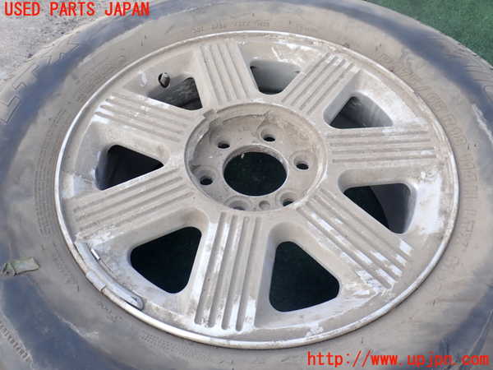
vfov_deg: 46.8
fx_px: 427
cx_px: 246
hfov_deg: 60.0
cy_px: 185
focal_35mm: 30
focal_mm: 5.4
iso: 100
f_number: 3.2
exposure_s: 1/200
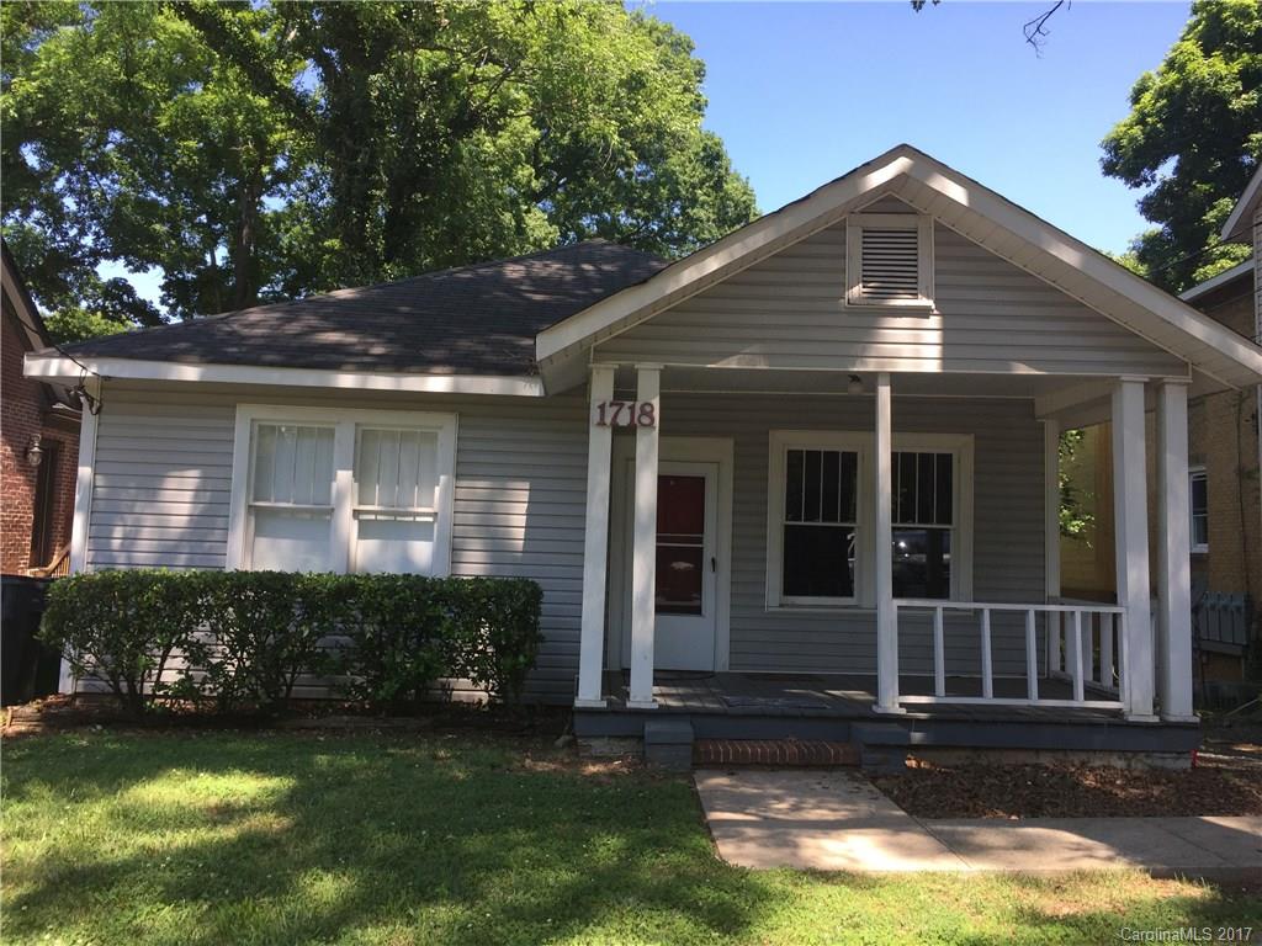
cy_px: 473
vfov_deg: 48.2
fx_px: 1057
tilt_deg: +2.3
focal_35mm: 29
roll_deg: -1.3
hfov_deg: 61.7
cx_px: 631
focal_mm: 4.15
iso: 32
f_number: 2.2
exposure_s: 1/425
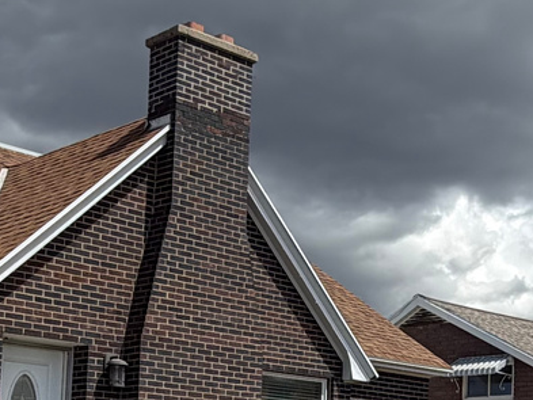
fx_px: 1124
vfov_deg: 19.5
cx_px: 302
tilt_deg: +4.1
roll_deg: -1.6
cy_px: 408
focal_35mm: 73
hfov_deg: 26.6
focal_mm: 2.22
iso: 20
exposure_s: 1/1087
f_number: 2.2
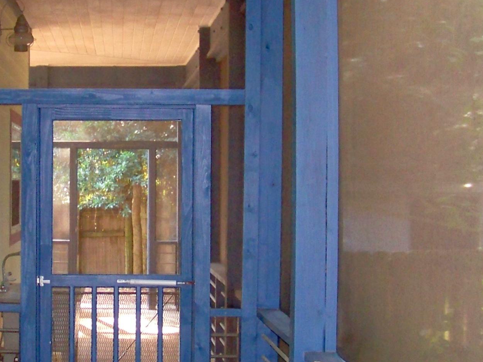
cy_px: 183
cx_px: 79
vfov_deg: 18.7
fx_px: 1102
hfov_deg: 24.2
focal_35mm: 79
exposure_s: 1/30
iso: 200
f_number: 2.8
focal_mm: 5.85
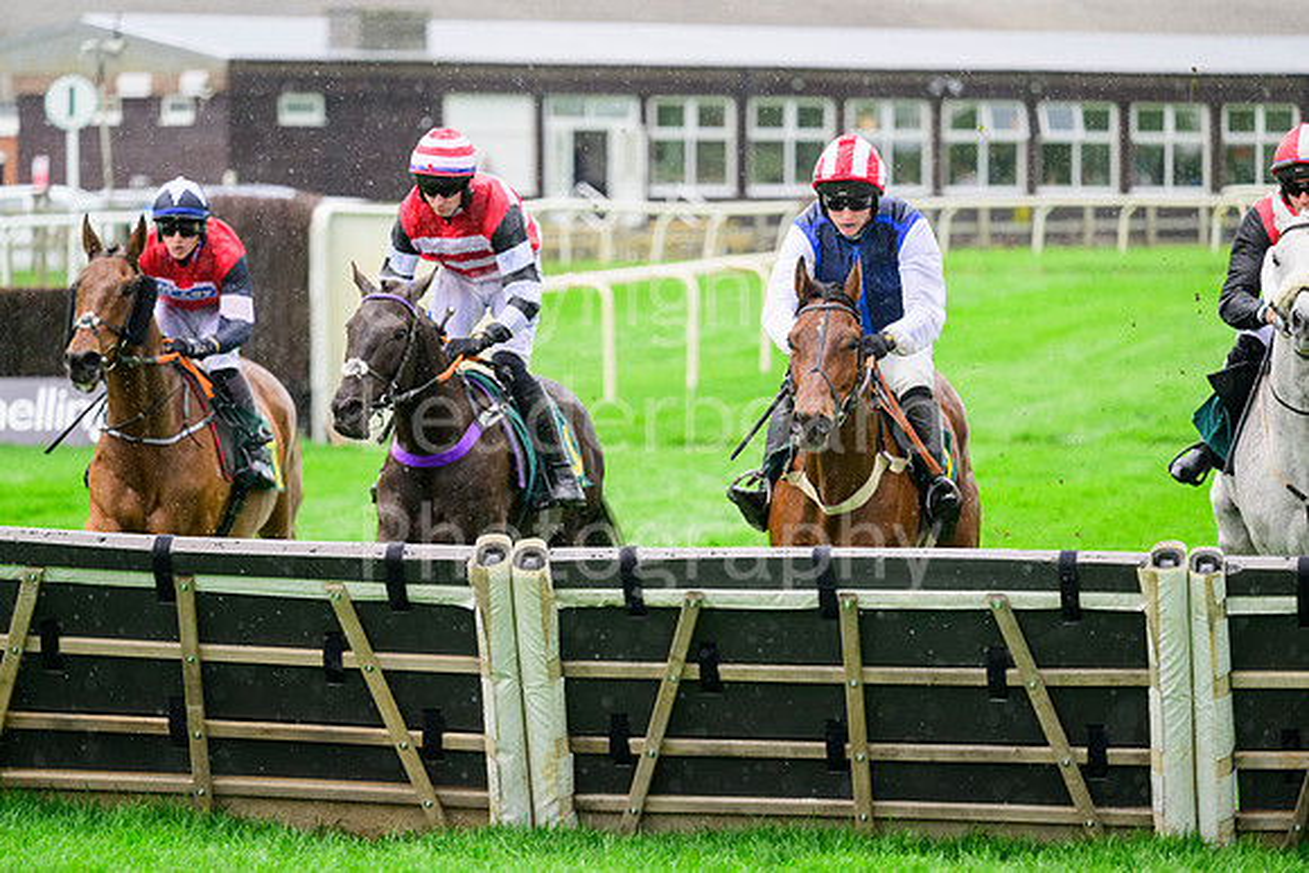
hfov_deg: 8.6
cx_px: 654
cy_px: 436
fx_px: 8728
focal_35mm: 240
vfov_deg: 5.7
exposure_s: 1/1250
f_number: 5.6
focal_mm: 240
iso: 2000
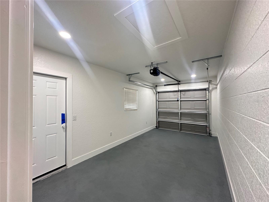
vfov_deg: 85.7
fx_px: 109
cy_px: 101
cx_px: 134
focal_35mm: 14
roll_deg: -0.1
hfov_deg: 102.1
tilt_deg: +0.1
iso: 320
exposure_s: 1/120
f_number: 2.2
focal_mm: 2.22
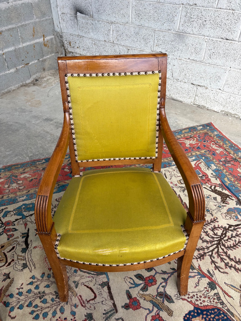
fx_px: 241
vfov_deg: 67.3
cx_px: 120
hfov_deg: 53.1
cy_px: 160
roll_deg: +0.9
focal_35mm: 26
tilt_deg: -39.7
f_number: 1.6
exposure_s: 1/419
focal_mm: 5.96
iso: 50
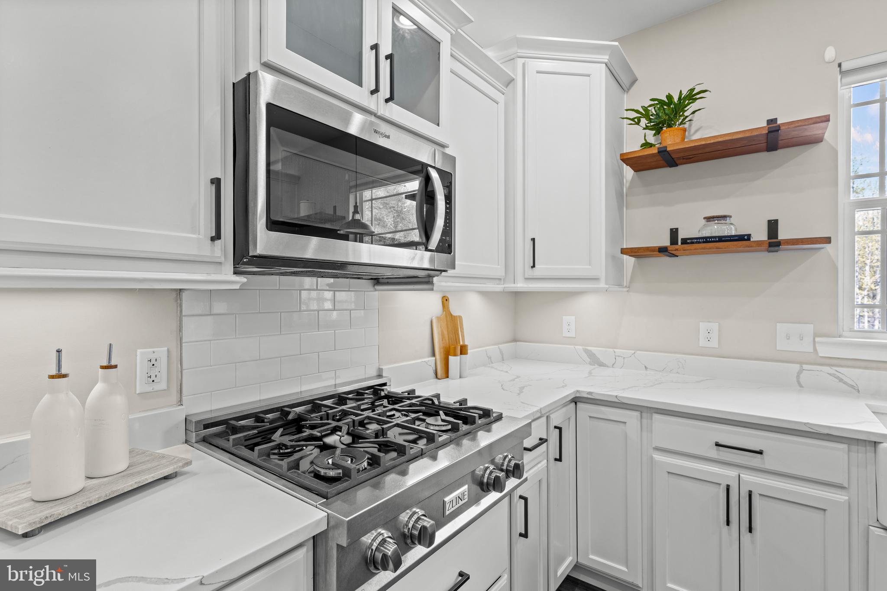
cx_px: 444
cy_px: 296
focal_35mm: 17
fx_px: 419
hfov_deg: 93.3
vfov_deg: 70.4
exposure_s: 1/2.5
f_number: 8
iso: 320
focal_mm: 17
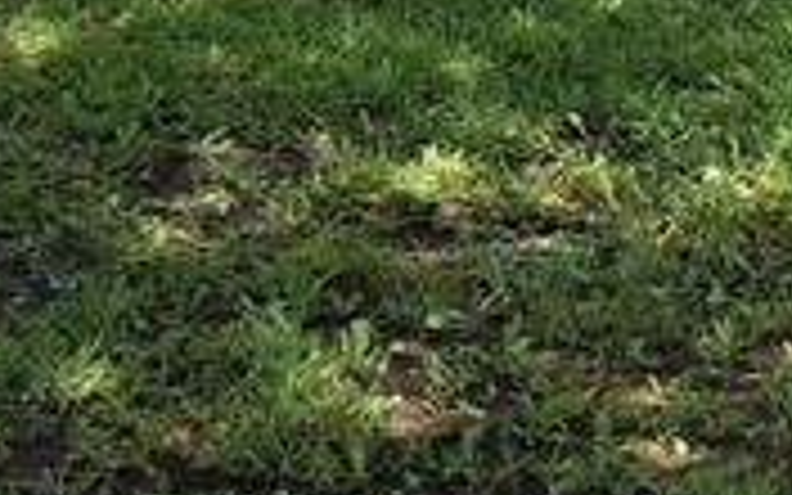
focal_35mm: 154
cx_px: 657
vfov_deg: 7.4
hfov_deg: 13.5
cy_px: -1022
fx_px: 3324
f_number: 1.8
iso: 32
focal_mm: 4.69
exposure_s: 1/1869
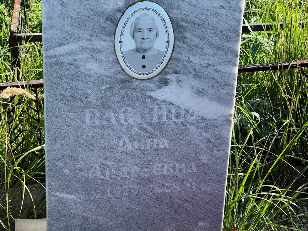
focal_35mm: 77
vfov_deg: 19.1
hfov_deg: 25.3
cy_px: 116
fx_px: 685
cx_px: 154
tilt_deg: -26.2
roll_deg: +0.4
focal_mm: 9
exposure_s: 1/239
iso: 32
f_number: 2.8
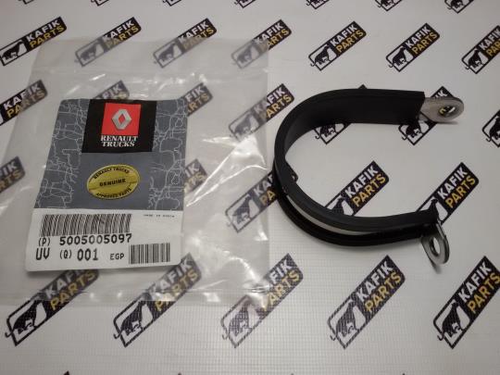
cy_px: 188
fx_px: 448
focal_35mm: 31
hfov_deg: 58.4
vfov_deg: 45.4
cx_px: 250
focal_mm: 2.93
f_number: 2.4
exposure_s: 1/100
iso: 64
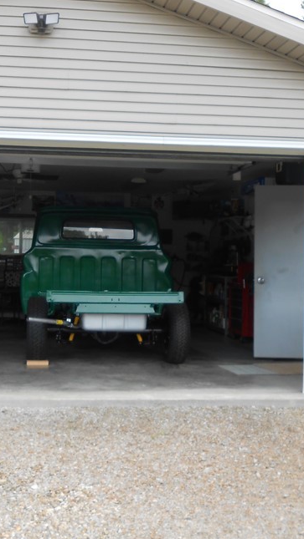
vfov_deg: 45.4
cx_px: 84
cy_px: 240
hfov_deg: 26.3
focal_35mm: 45
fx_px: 645
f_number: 3.5
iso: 80
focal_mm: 4.6
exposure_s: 1/250
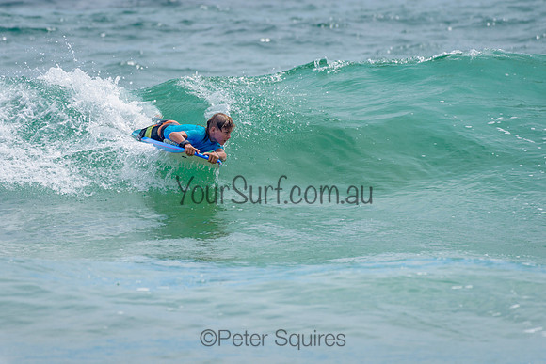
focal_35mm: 613
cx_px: 212
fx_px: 9293
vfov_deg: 2.2
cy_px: 141
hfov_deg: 3.4
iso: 140
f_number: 5.6
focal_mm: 500
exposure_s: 1/2000
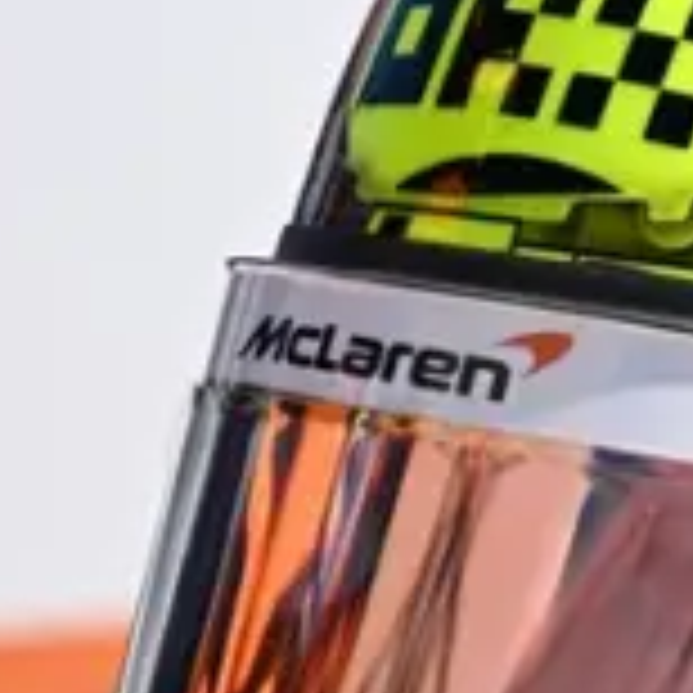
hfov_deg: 3.5
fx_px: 10600
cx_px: 3276
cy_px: 369
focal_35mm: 468
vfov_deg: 3.7
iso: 200
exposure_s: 1/2500
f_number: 2.8
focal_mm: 47
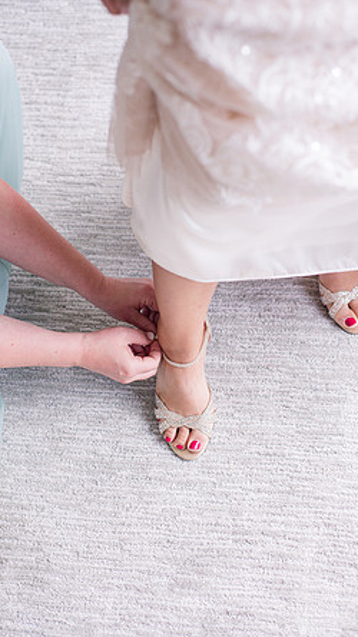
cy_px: 316
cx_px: 180
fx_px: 895
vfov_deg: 39.2
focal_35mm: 53
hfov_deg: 22.6
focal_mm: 50
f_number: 2.8
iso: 640
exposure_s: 1/250
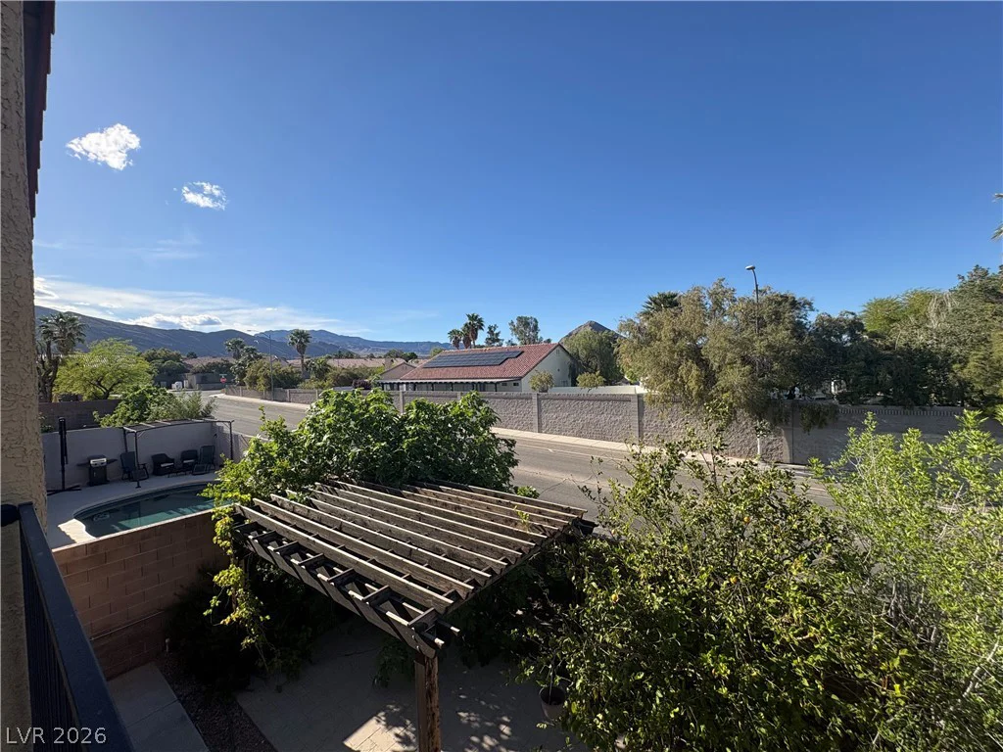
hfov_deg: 102.1
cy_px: 376
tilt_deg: -1.6
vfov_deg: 85.7
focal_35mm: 14
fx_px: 406
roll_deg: +1.6
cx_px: 502
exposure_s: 1/1637
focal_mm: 2.22
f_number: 2.2
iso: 50
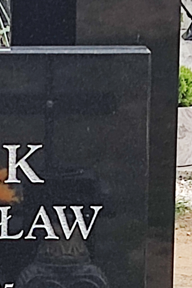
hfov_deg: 4.8
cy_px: 367
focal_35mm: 286
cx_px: -72
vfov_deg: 7.1
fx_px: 2288
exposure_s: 1/351
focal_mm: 4.71
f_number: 1.79
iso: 50
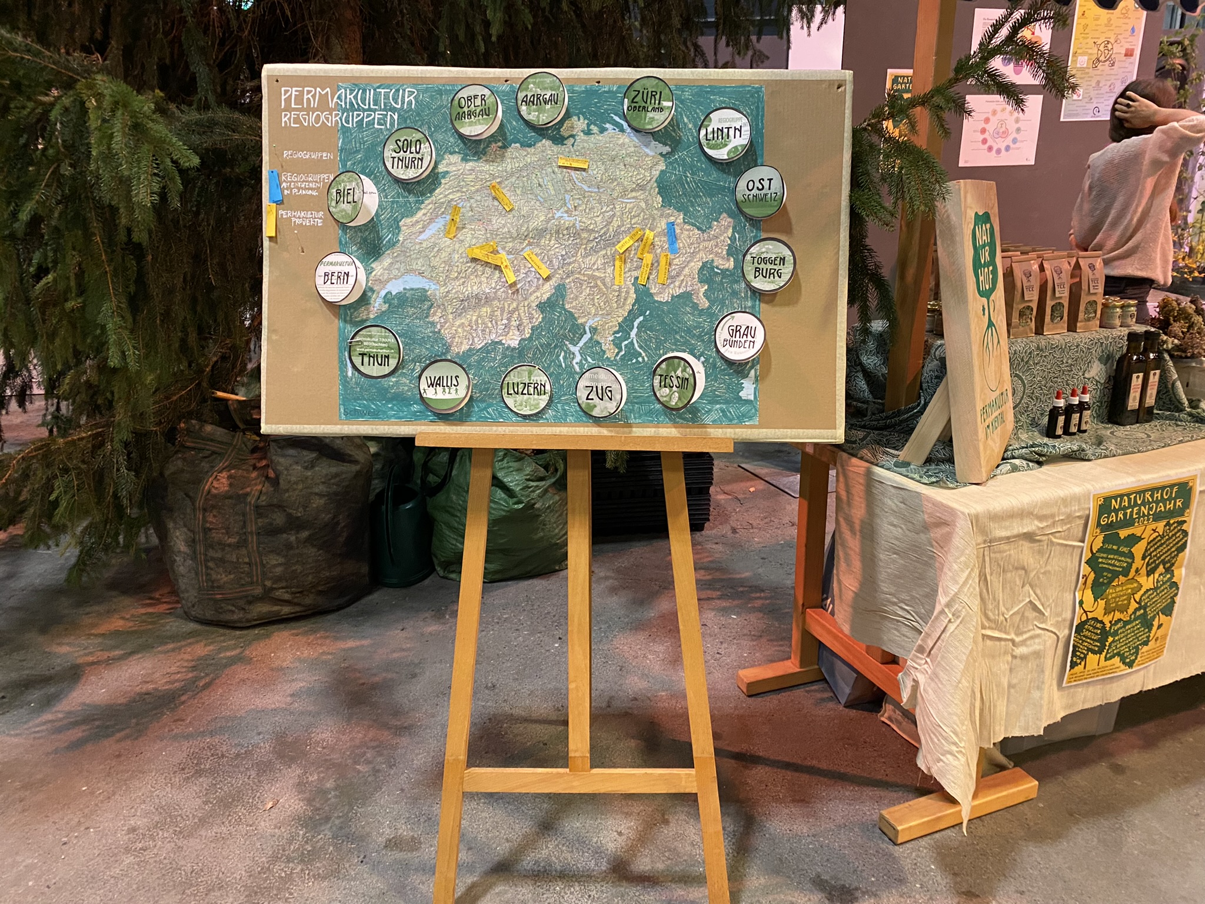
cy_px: 452
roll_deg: +1.0
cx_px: 602
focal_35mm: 26
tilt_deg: -18.8
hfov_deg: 67.3
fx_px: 905
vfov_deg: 53.1
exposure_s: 1/50
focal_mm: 4.25
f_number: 1.8
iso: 500
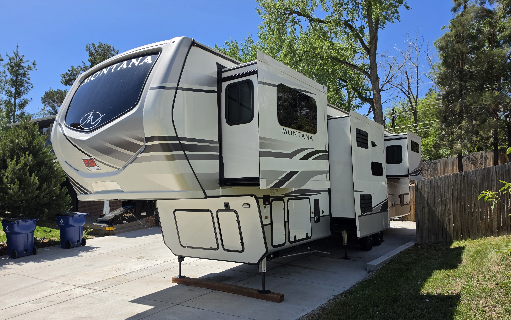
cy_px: 165
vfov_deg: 49.3
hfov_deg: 72.5
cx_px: 256
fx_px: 348
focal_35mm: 25
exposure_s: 1/5151
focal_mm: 6.5
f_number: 1.4
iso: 64
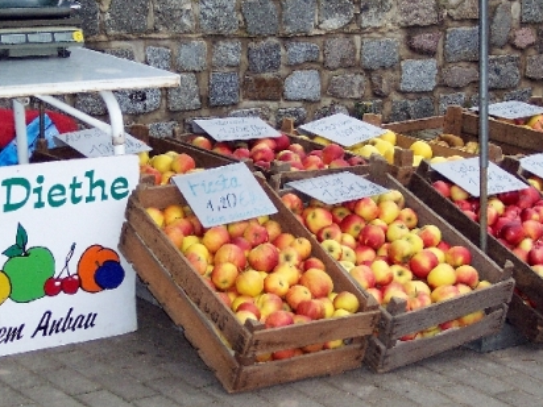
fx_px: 1584
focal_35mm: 101
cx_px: 228
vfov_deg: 14.6
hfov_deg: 19.4
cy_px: 155
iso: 140
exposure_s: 1/90
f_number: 3.4
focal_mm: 13.3
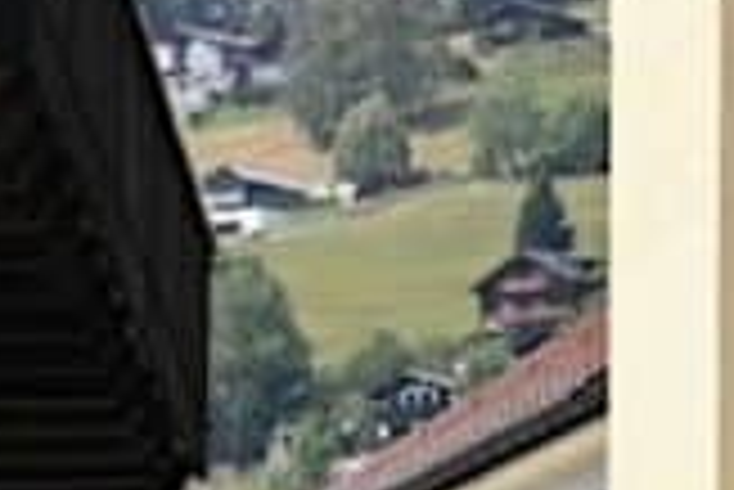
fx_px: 8979
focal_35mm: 440
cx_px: 829
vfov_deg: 3.1
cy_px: -1016
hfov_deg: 4.7
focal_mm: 70
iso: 100
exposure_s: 1/320
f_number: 6.3
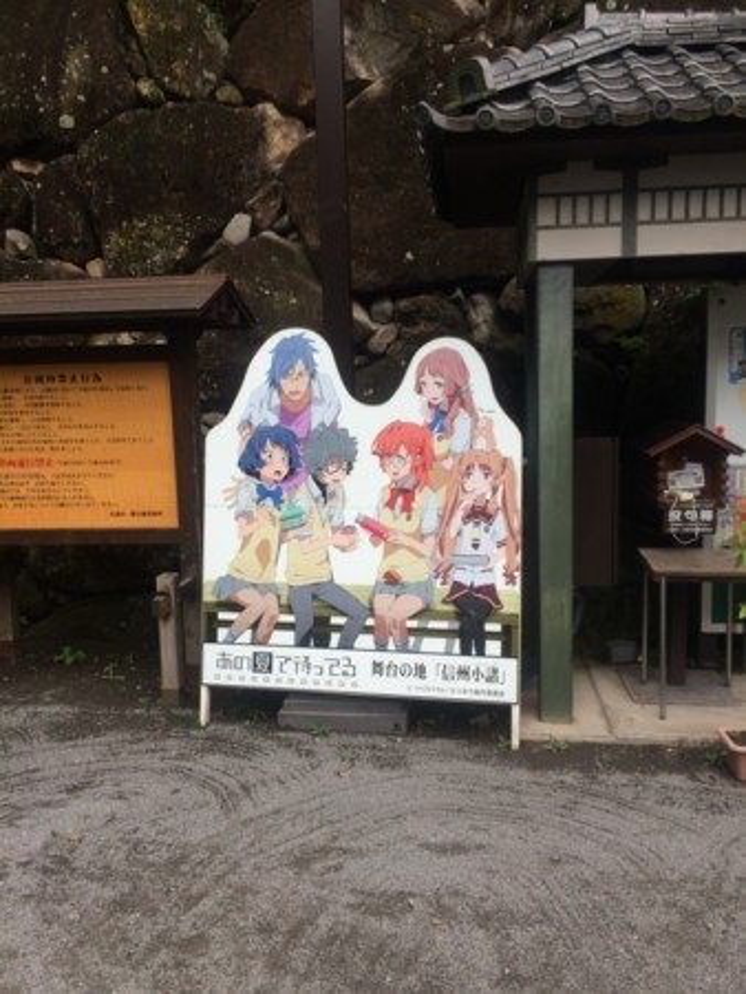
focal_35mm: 29
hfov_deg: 48.3
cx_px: 373
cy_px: 497
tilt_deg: -7.1
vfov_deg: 61.6
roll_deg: +2.2
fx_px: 833
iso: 32
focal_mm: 4.15
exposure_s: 1/122
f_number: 2.2
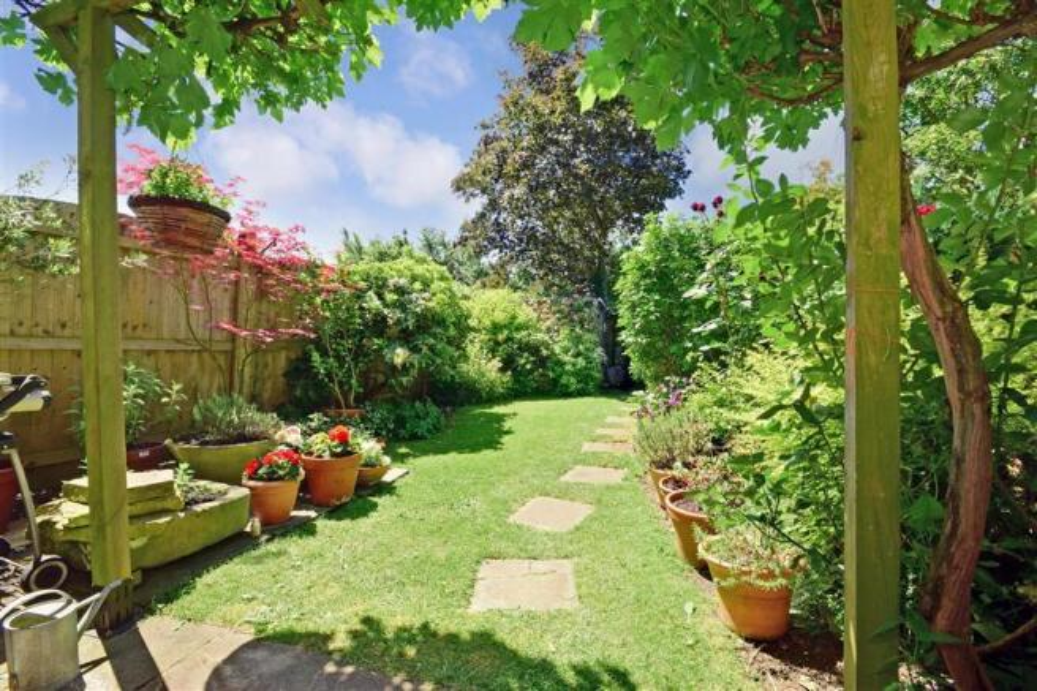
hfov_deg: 100.4
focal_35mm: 15
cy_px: 346
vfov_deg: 77.3
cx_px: 518
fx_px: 432
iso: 160
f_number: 22
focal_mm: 10
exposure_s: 1/100
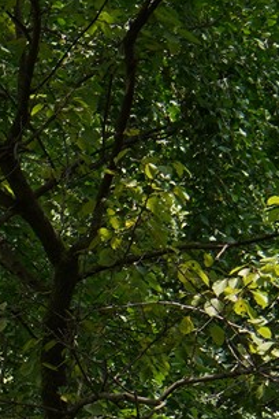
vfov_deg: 8.7
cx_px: -1083
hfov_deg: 5.0
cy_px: 726
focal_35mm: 229
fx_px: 2662
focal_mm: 35
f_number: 9
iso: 200
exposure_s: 1/100
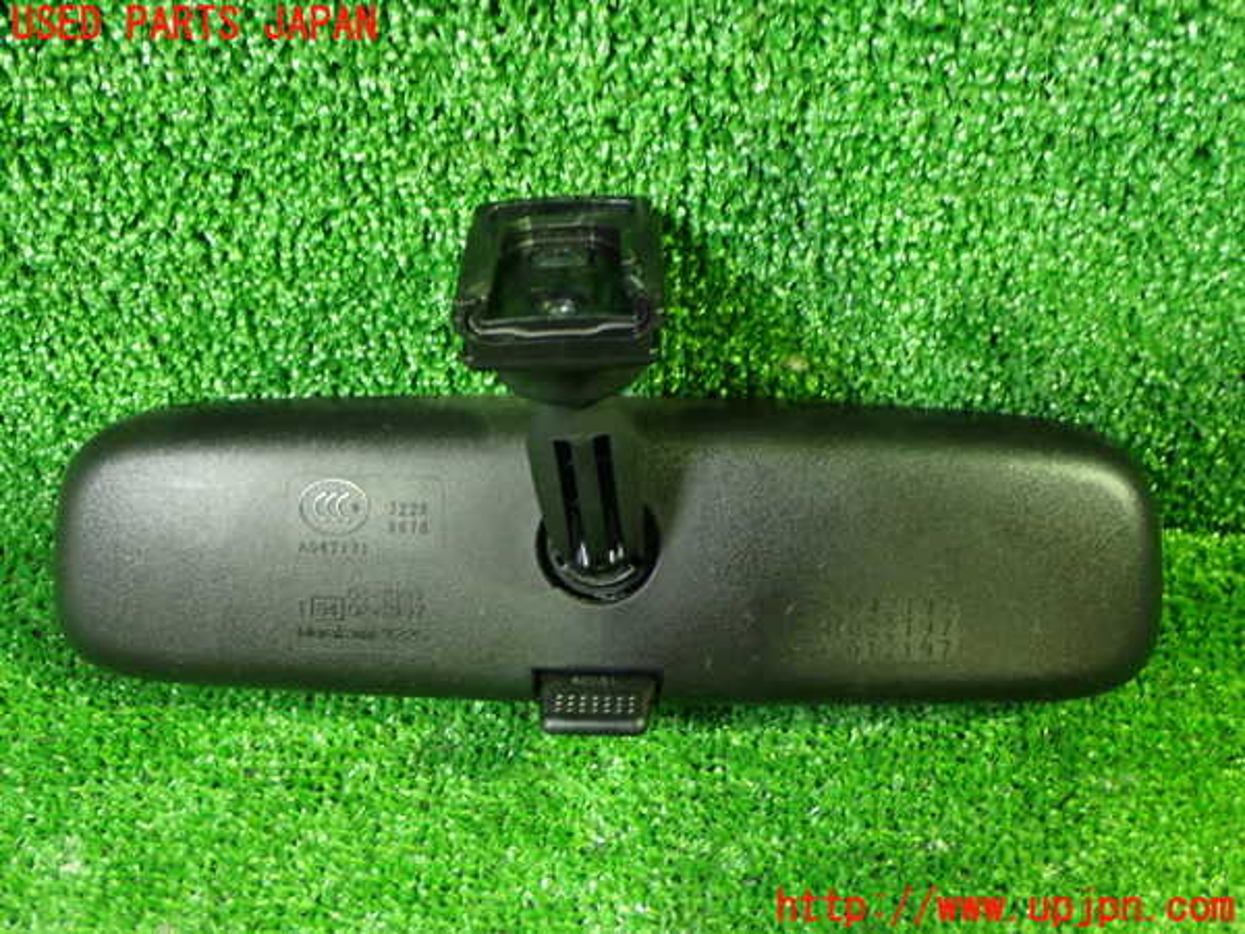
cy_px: 467
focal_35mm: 44
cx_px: 622
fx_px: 1583
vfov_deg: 32.9
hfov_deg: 42.9
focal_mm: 7.84
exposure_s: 1/13
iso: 800
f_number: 2.9
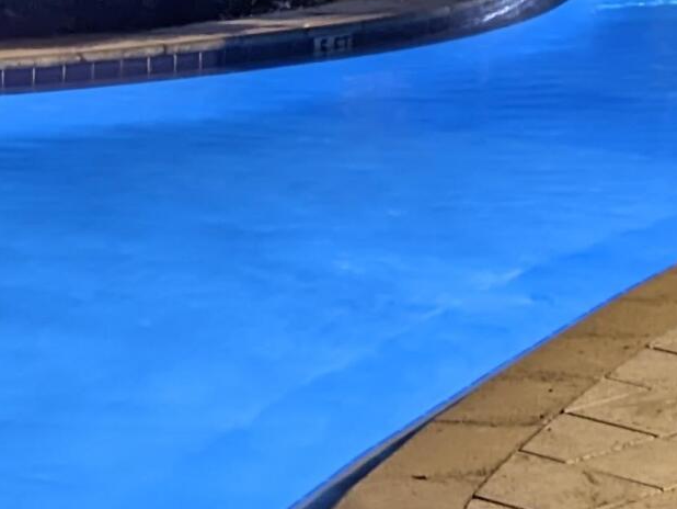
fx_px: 2563
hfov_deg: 14.0
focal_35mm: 131
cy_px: -486
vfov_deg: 10.5
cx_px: 1063
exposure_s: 1/6.32
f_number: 1.8
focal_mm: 4.44
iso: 90
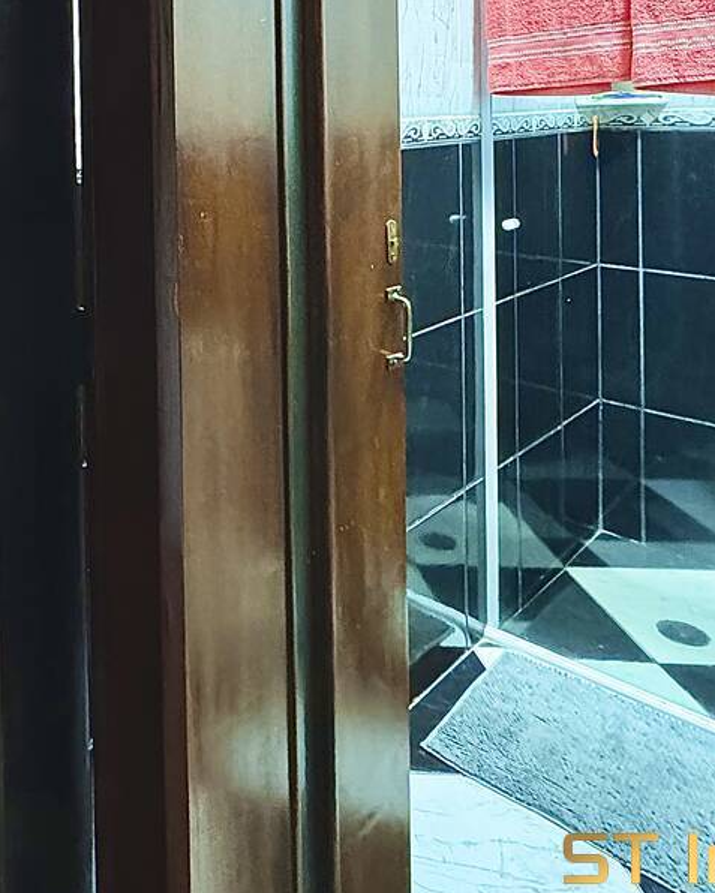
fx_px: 873
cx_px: 22
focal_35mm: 33
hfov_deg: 39.9
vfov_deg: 49.1
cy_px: 109
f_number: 2.2
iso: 500
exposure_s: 1/60
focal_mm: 2.22
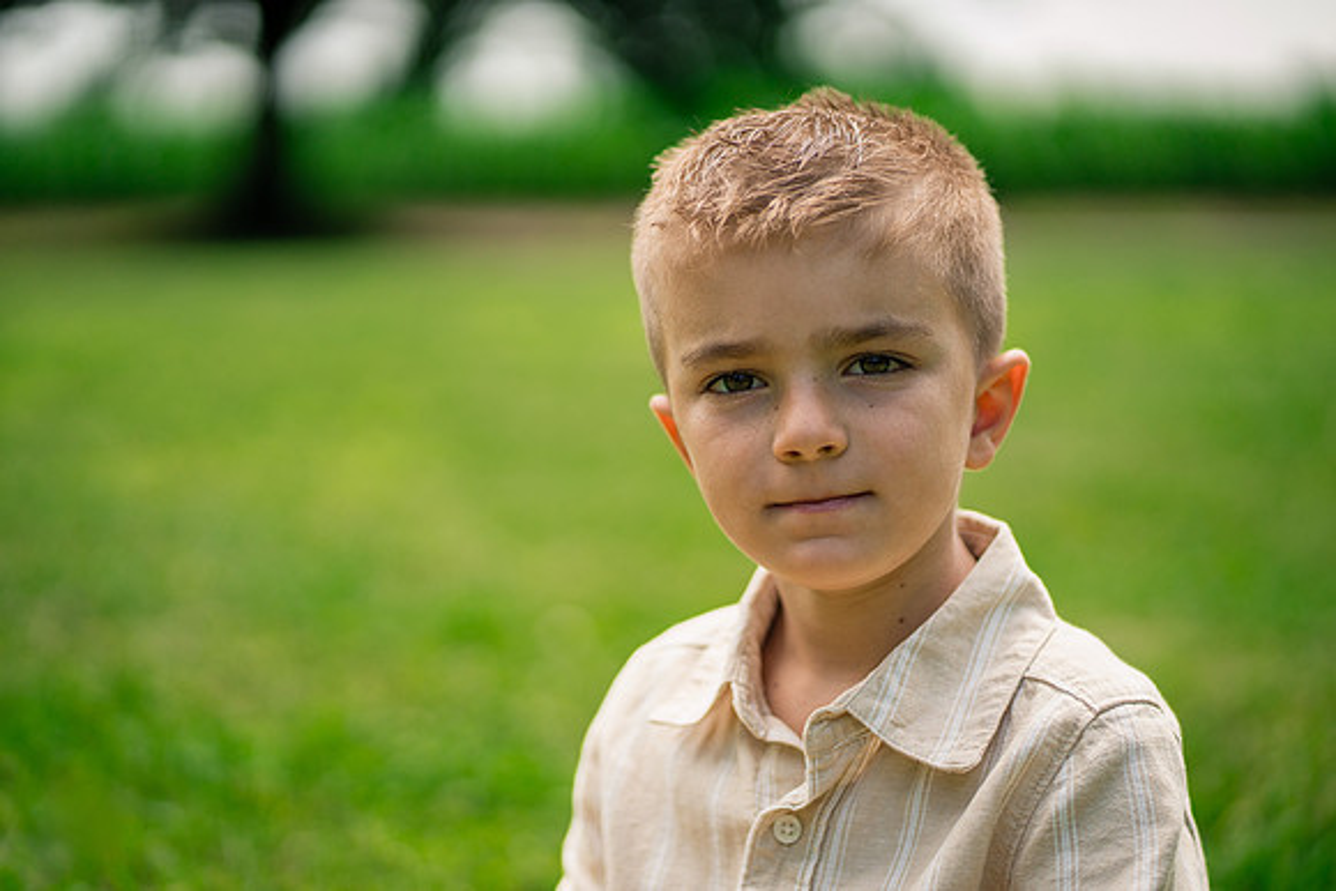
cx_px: 668
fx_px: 3155
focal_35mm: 85
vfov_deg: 16.1
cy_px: 446
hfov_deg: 23.9
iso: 400
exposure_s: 1/4000
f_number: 2
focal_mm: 85
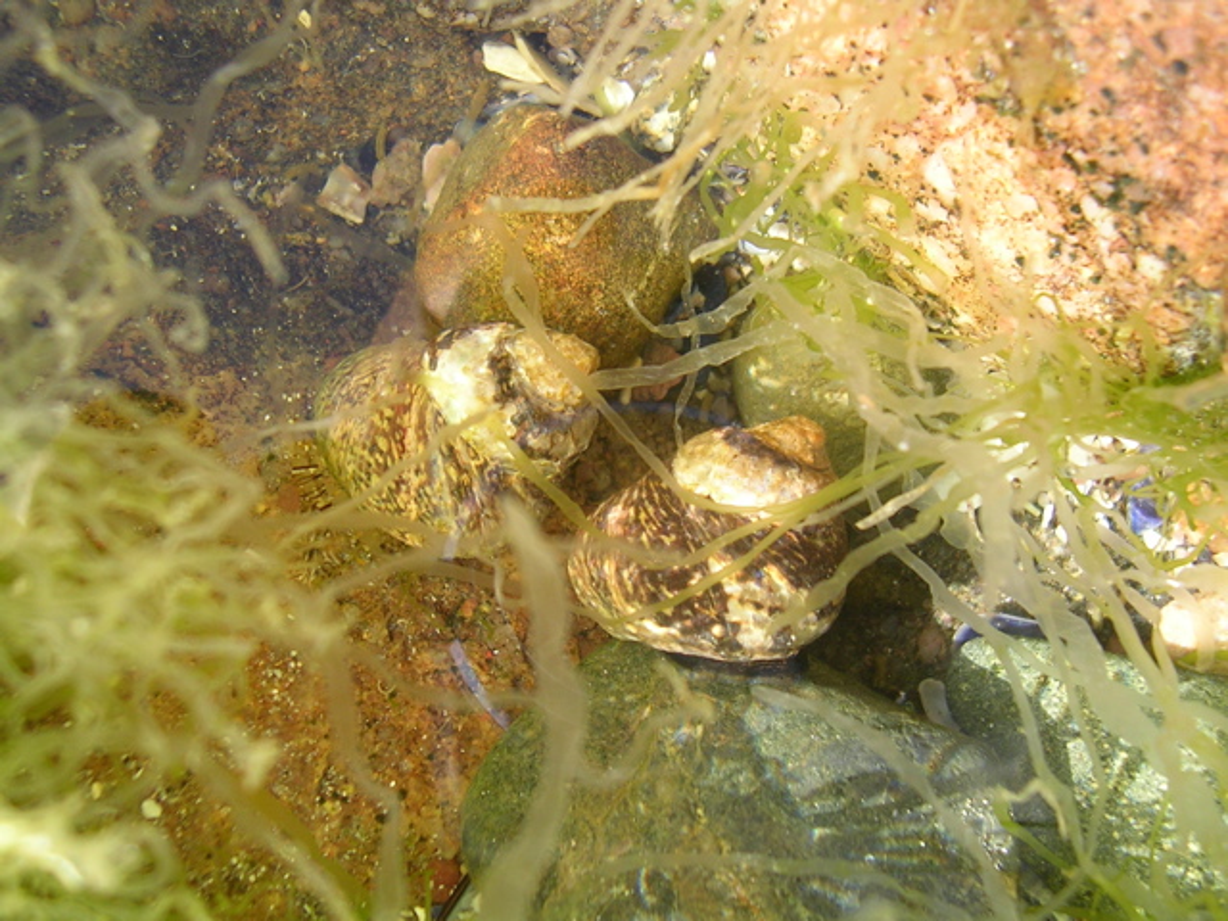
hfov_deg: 45.8
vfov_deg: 35.1
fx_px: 1454
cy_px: 460
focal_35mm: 41
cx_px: 614
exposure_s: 1/140
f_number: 2.9
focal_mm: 6.2
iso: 50
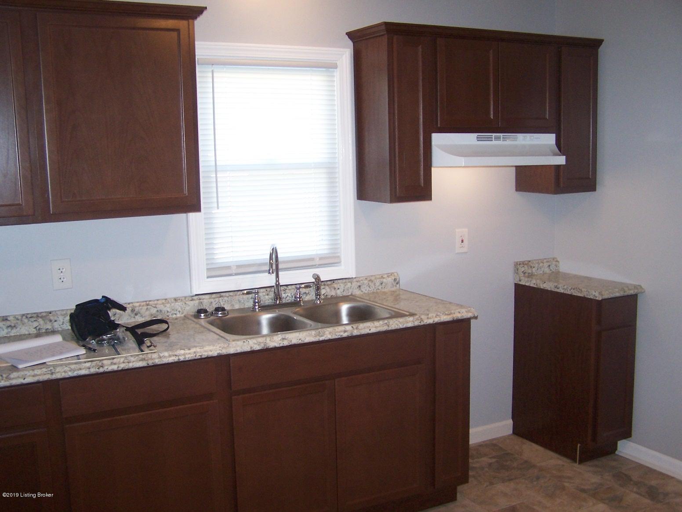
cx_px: 341
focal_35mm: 38
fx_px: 749
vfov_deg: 37.7
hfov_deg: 49.0
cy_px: 256
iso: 140
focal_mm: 6.3
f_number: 2.8
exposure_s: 1/60
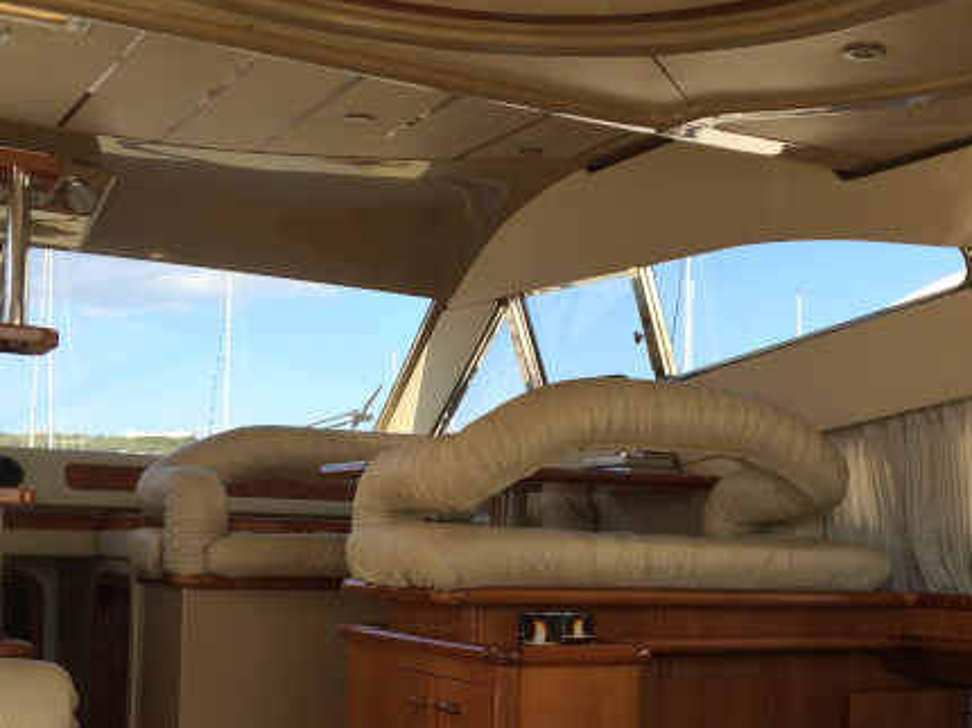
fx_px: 1515
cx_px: 651
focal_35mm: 54
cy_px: 561
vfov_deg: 26.6
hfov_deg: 35.2
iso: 32
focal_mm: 4.15
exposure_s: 1/406
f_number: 2.2
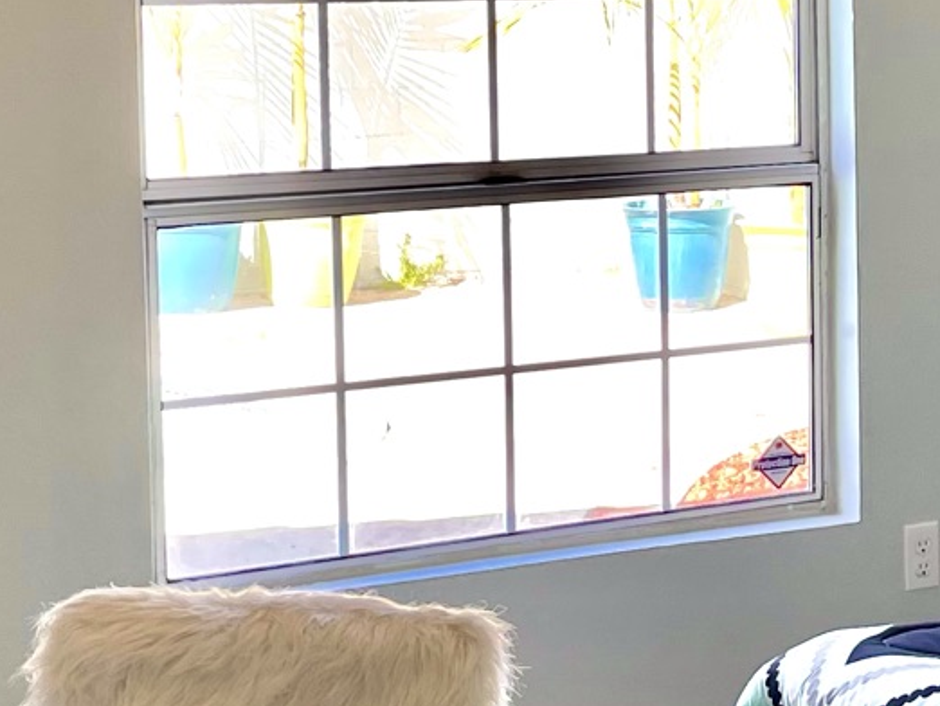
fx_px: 2771
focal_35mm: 102
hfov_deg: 18.7
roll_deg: +0.2
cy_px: 155
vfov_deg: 14.4
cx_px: 958
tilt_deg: -4.2
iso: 32
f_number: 1.6
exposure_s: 1/152
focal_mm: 4.2
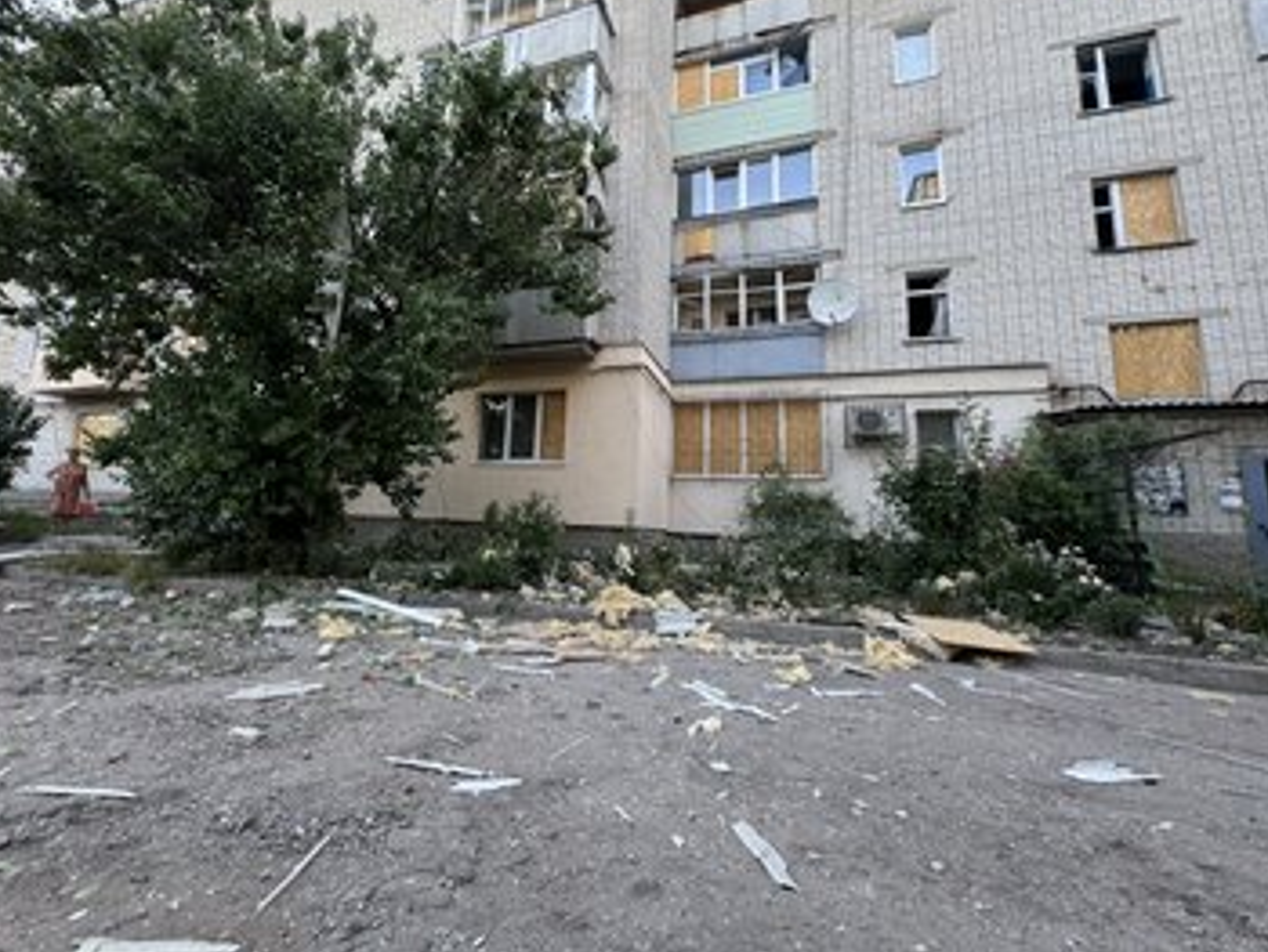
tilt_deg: +9.6
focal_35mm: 16
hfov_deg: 94.1
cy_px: 431
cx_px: 565
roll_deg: -2.5
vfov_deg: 78.0
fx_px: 586
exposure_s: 1/99
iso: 80
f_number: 2.2
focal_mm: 2.22
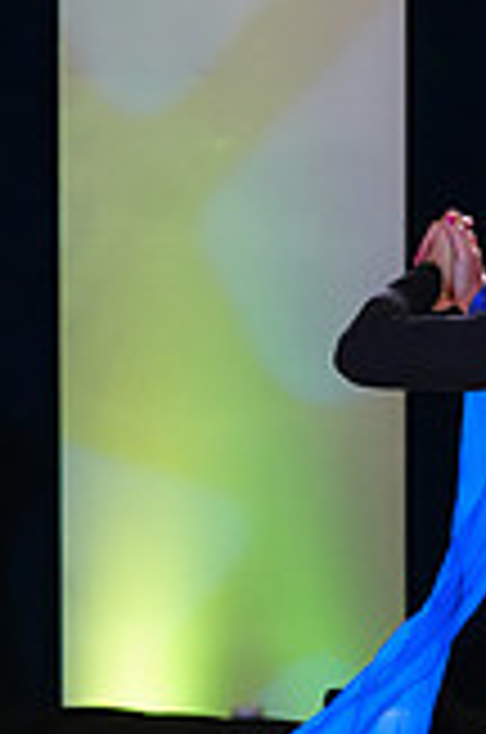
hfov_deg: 3.7
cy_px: 1013
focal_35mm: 371
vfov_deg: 5.5
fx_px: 7544
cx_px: 439
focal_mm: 104
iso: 3200
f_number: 5.6
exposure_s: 1/250
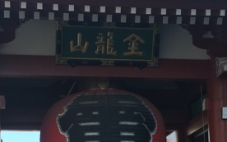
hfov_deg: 18.3
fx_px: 706
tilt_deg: +6.1
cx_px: 130
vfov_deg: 11.2
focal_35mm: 114
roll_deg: +1.6
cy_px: 189
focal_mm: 4.15
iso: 25
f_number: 2.2
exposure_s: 1/358
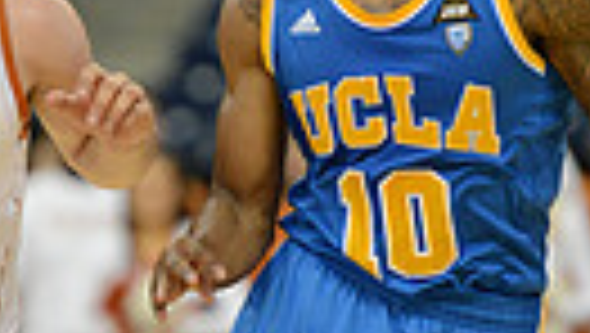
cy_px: 122
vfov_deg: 1.7
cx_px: 124
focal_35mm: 719
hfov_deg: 3.0
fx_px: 11260
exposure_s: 1/1600
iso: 3200
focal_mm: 200
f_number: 2.8
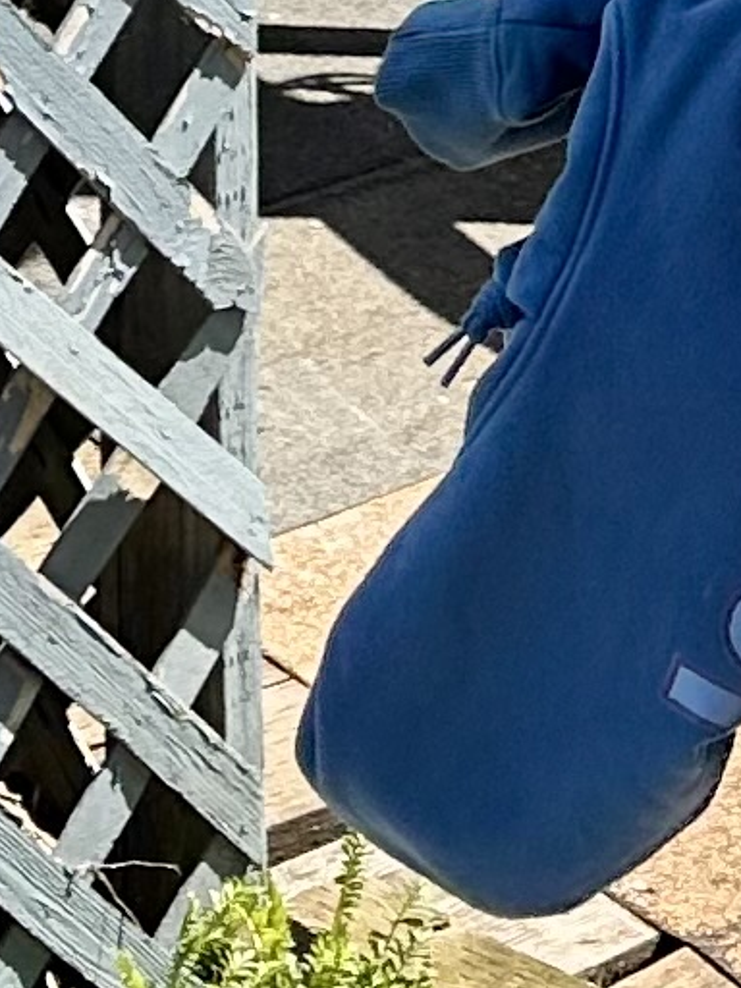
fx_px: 5394
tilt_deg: -0.1
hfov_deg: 7.8
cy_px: -1586
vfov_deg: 9.1
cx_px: 959
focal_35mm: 189
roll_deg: -1.2
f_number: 1.78
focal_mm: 6.86
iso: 80
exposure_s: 1/2591
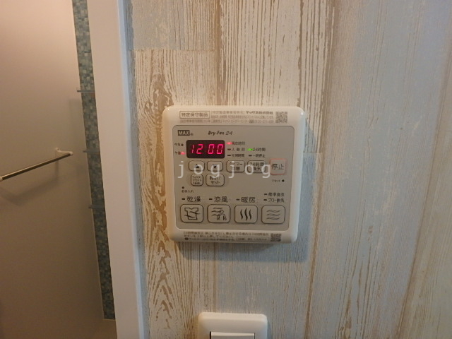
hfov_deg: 79.0
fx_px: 274
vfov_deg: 63.4
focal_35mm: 21
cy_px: 170
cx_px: 226
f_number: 3.5
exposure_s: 1/30
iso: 200
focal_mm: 3.7
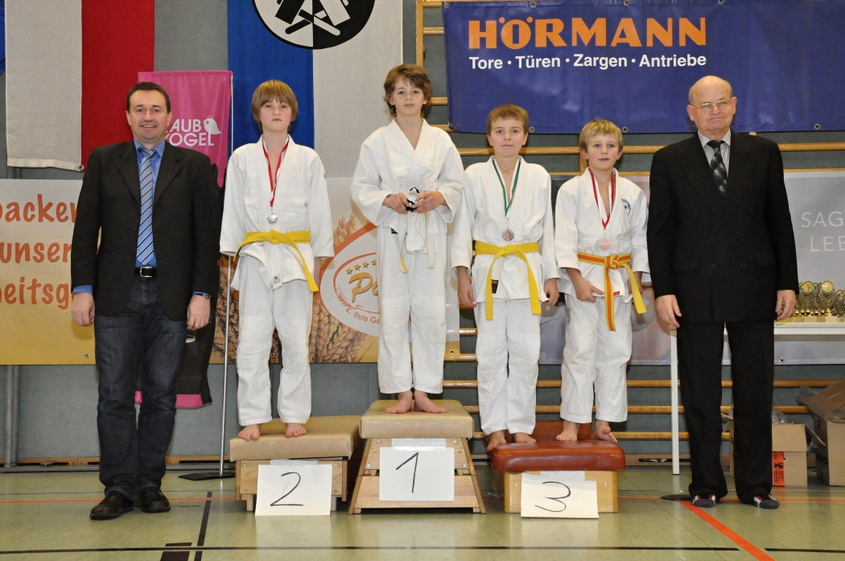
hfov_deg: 43.7
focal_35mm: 45
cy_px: 280
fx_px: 1055
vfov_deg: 29.8
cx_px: 422
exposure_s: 1/100
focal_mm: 30
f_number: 7.1
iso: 2000
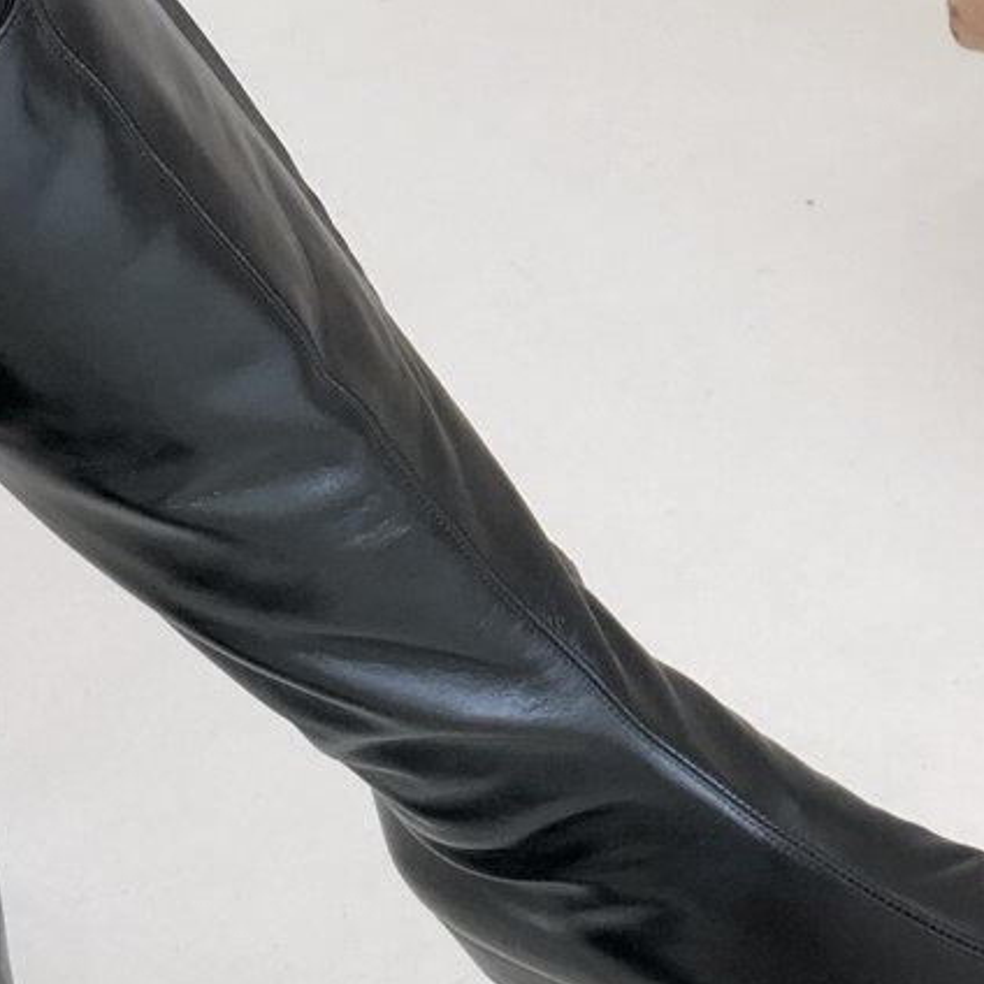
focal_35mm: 152
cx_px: 288
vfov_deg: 11.4
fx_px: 4888
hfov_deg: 11.5
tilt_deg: -45.3
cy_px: 919
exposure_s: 1/30
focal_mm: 6.6
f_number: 2.8
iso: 25
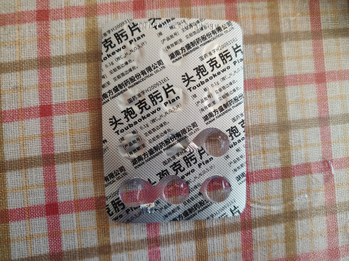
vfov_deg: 58.9
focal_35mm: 23
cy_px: 130
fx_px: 232
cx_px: 174
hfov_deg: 73.9
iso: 1000
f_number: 1.8
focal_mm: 5.25
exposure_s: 1/100
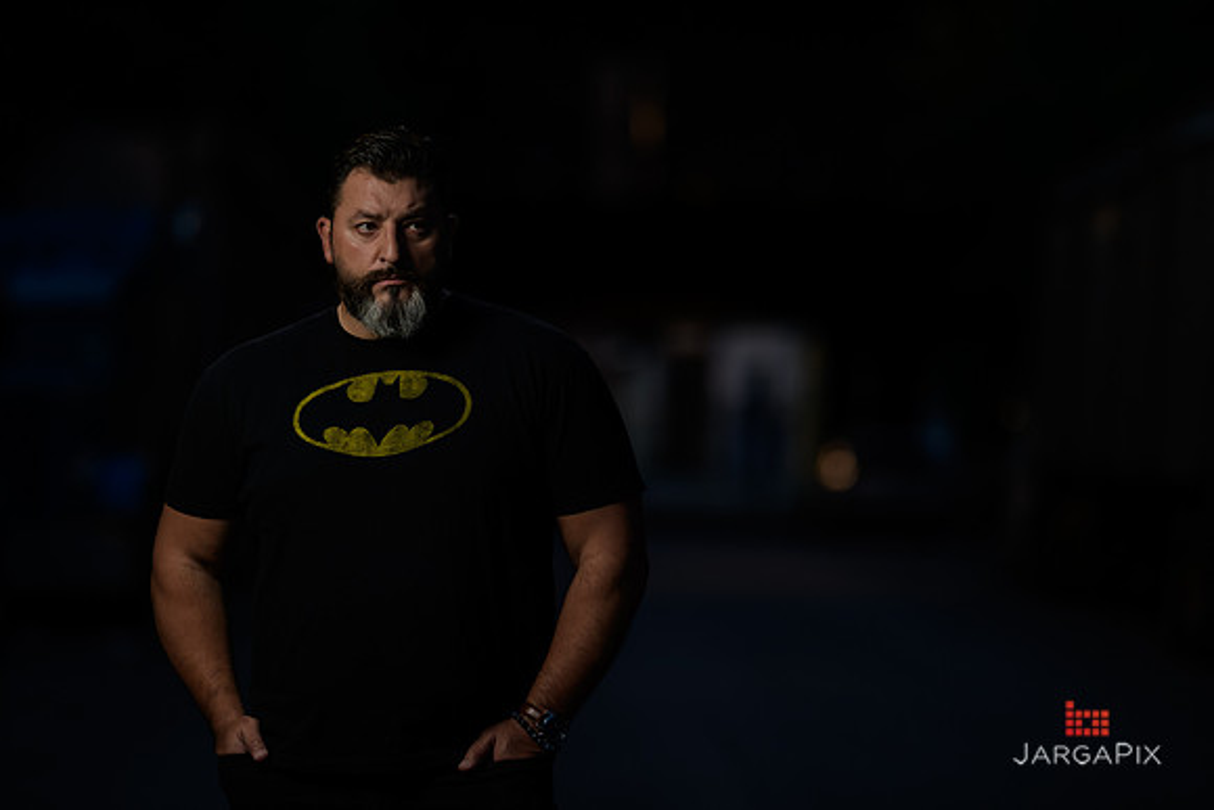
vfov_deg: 10.2
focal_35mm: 135
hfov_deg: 15.2
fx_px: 4553
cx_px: 607
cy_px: 405
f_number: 2
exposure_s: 1/125
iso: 200
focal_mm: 135
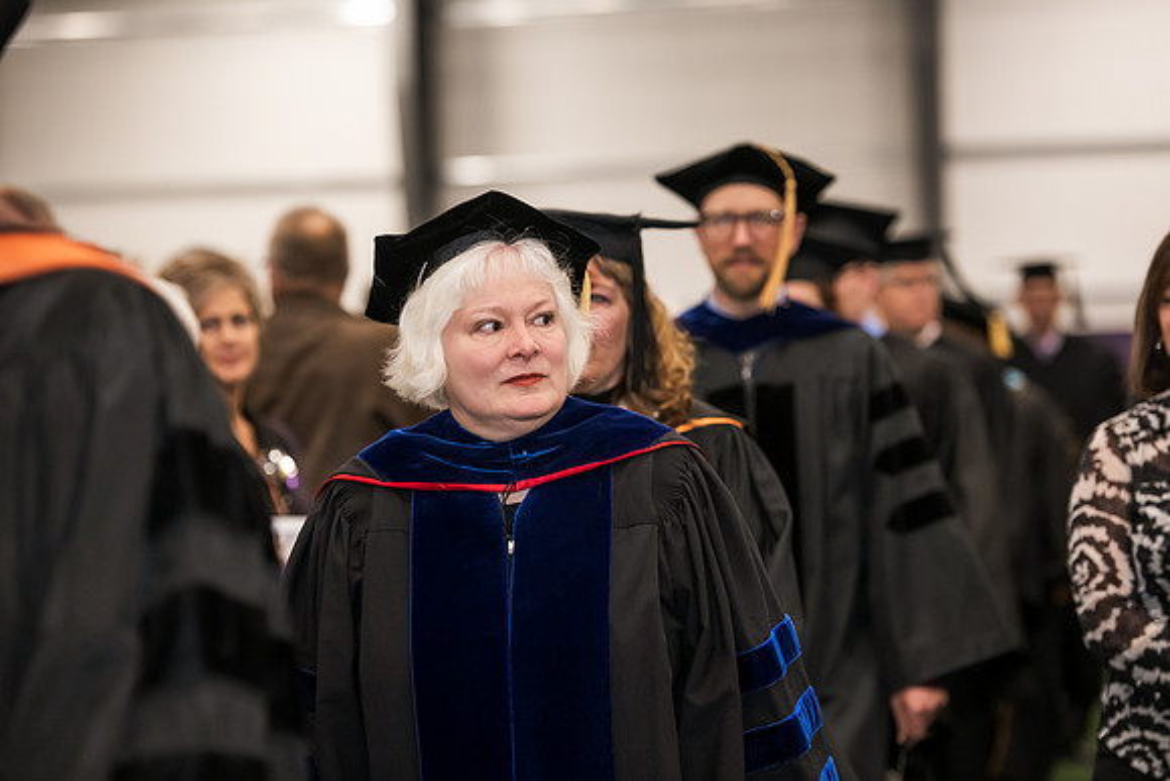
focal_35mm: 122
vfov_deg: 11.2
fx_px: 3966
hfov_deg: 16.8
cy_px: 390
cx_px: 585
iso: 2000
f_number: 3.2
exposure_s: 1/200
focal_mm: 122
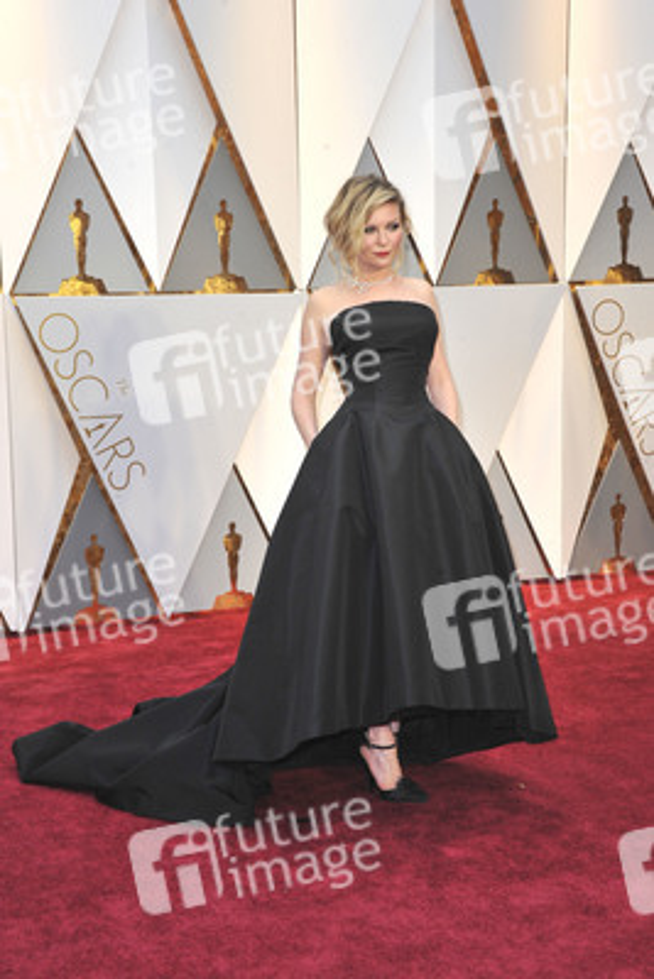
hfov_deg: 23.4
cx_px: 327
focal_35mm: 58
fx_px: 1579
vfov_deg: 34.5
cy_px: 490
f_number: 8
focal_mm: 58
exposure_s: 1/250
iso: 1000
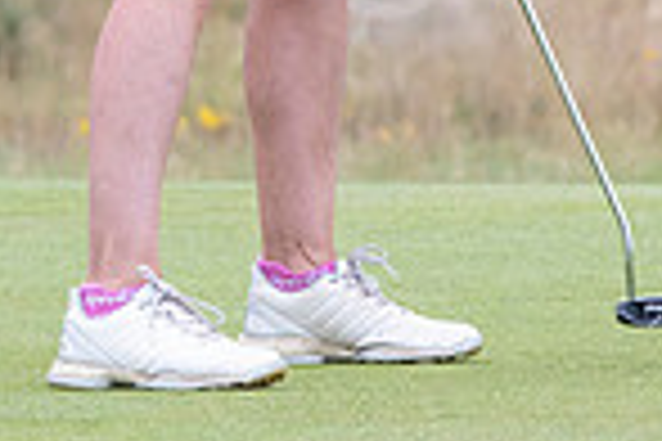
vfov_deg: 0.9
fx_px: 29310
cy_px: -308
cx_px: 392
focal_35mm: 1594
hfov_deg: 1.3
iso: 800
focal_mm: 270
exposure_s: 1/1000
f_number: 5.6
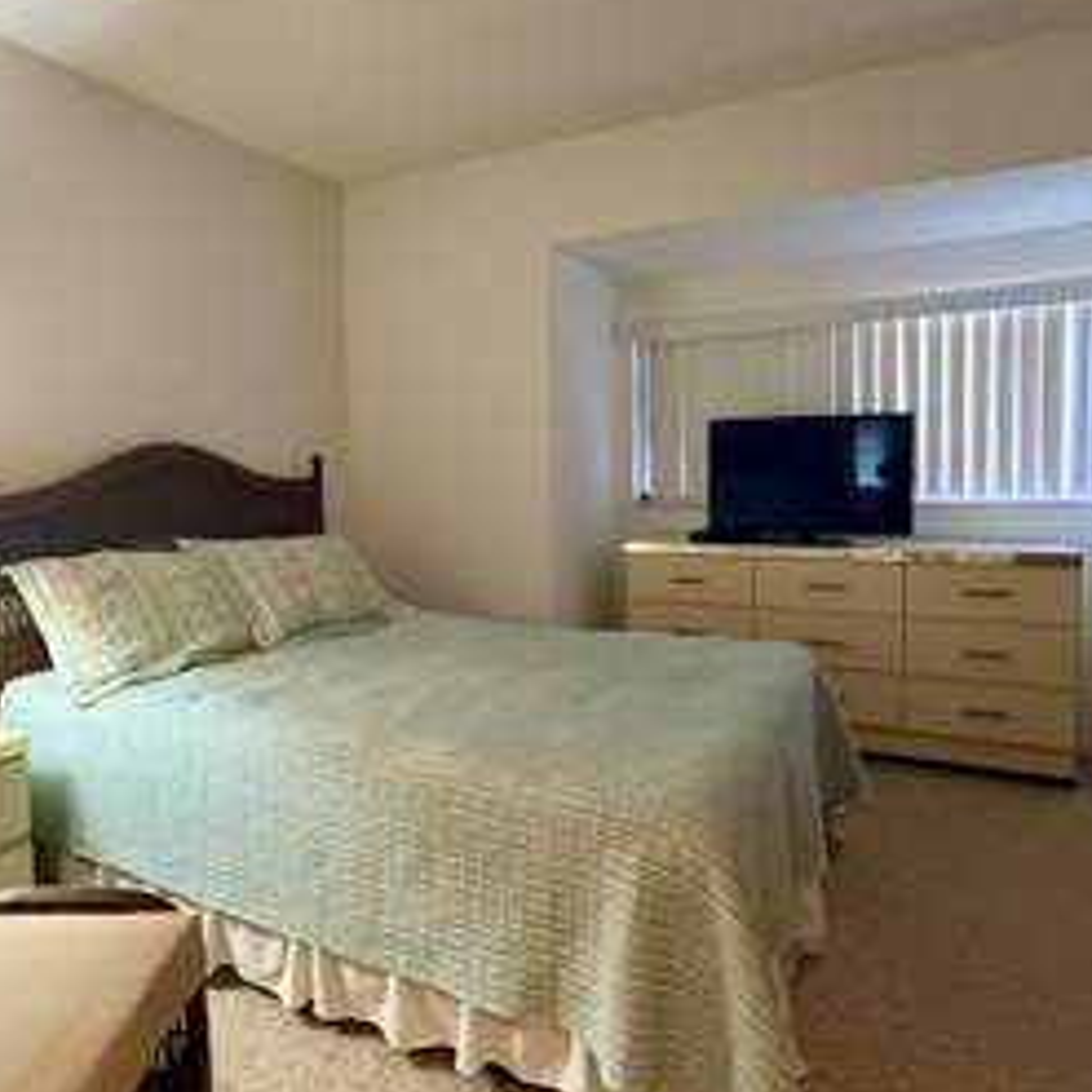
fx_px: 857
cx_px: 455
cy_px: 515
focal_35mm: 24
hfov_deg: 64.6
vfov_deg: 65.0
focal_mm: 2.22
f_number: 2.2
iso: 640
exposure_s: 1/60
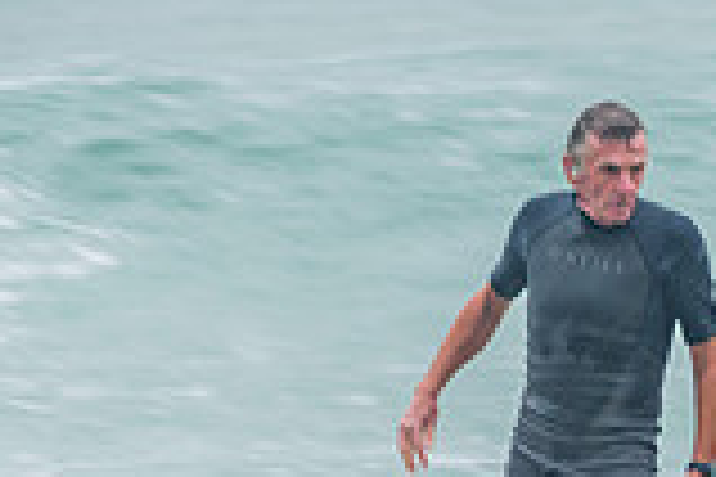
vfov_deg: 0.8
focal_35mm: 1819
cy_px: 641
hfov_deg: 1.1
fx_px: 36175
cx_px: 684
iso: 64
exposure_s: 1/25
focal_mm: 500
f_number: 7.1
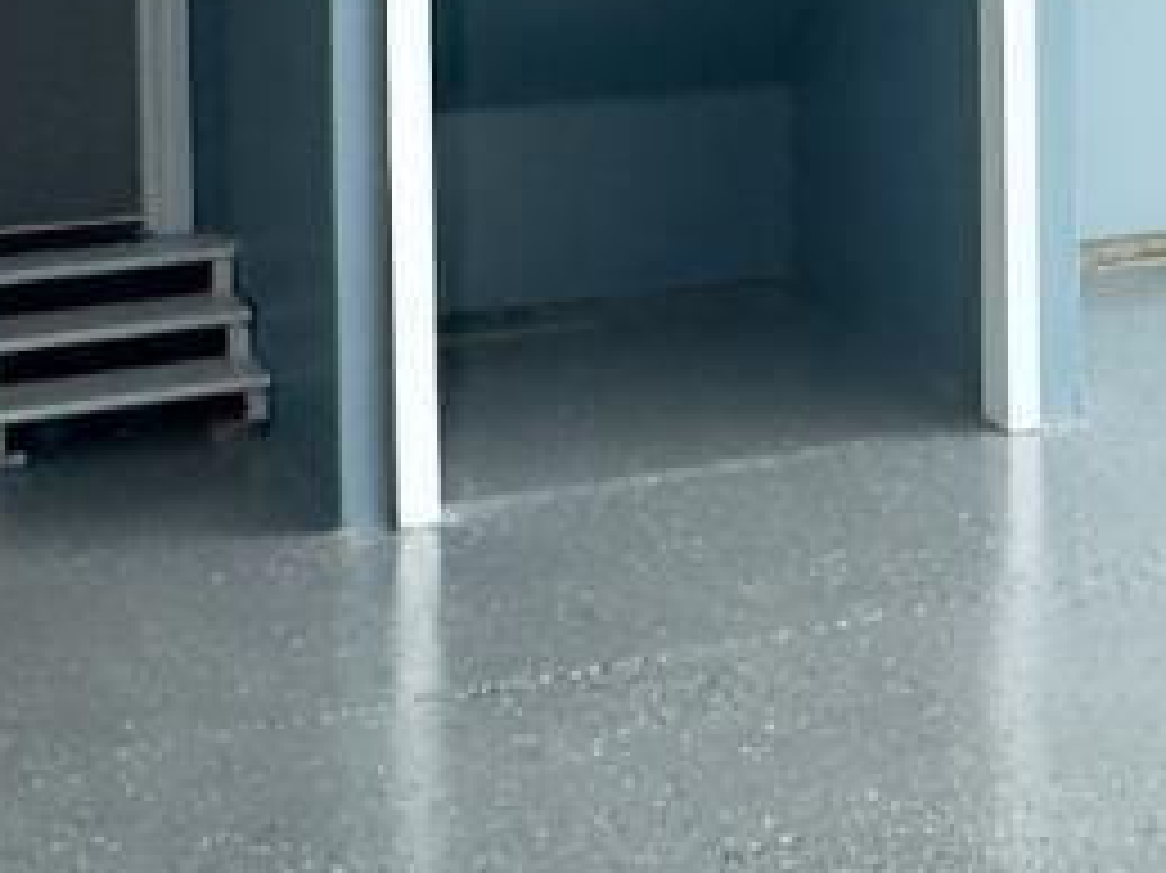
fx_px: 2727
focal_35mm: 81
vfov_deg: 17.3
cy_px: -196
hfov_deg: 21.4
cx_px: 1594
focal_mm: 2.22
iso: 40
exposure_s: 1/101
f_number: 2.2
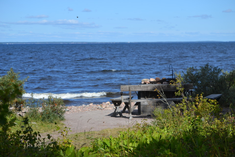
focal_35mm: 98
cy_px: 78
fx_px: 636
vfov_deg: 14.0
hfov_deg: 20.9
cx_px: 118
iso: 100
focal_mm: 65
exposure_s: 1/500
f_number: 5.6
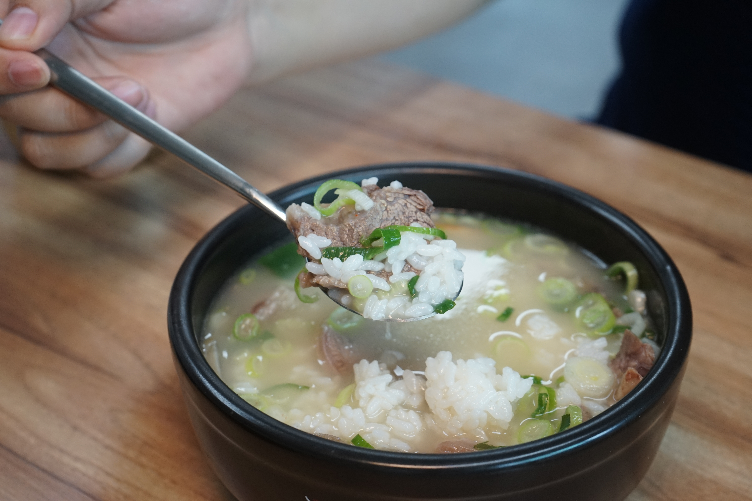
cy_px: 250
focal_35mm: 49
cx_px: 376
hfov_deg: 40.3
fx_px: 1023
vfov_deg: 27.5
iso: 1600
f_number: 6.3
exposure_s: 1/200
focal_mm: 49
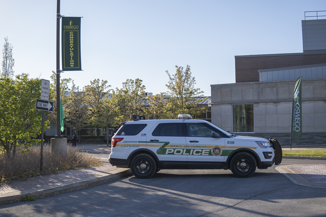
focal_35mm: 45
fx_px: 407
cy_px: 108
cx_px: 163
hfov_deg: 43.6
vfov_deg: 29.9
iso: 320
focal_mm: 30
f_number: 2
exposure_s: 1/8000
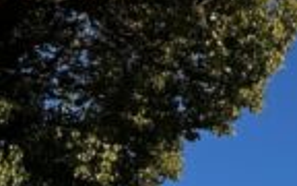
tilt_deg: +15.9
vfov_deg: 9.5
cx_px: 456
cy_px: 286
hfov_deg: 14.5
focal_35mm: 134
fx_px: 1085
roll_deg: +1.5
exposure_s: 1/3165
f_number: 1.5
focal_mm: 5.7
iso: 50
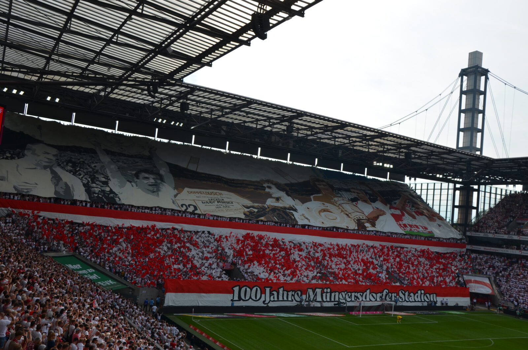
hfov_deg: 57.3
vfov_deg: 39.8
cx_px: 264
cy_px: 175
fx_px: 483
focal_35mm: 33
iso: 100
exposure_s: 1/320
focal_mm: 22
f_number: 9
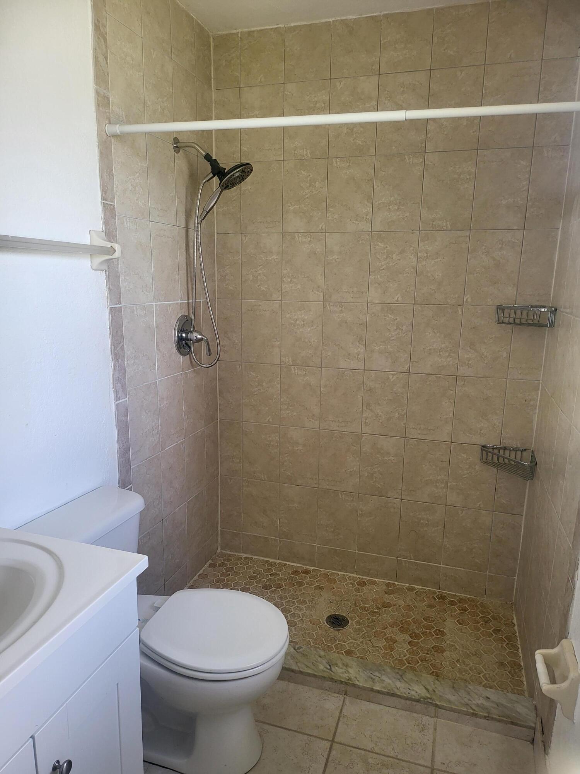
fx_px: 536
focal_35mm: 24
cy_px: 387
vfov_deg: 71.6
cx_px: 290
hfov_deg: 56.8
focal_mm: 5
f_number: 1.8
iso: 125
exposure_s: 1/120
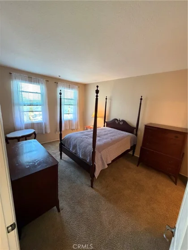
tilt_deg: -12.0
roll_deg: -2.5
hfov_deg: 85.7
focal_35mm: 14
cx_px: 94
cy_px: 125
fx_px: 101
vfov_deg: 102.1
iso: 640
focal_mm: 2.22
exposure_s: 1/60
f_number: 2.2
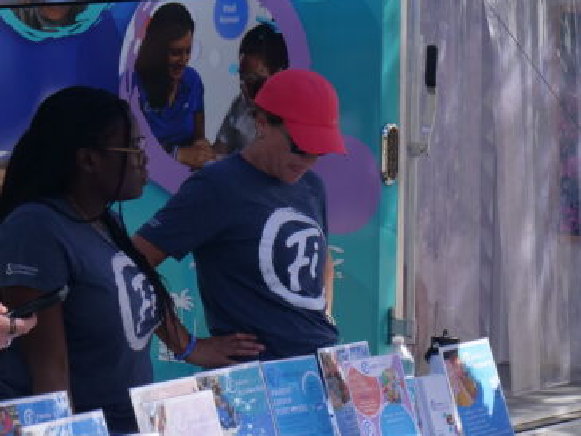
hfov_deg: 15.3
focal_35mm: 129
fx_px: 2166
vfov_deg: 11.5
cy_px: 212
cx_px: 306
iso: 200
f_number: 9
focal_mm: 23
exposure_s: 1/250
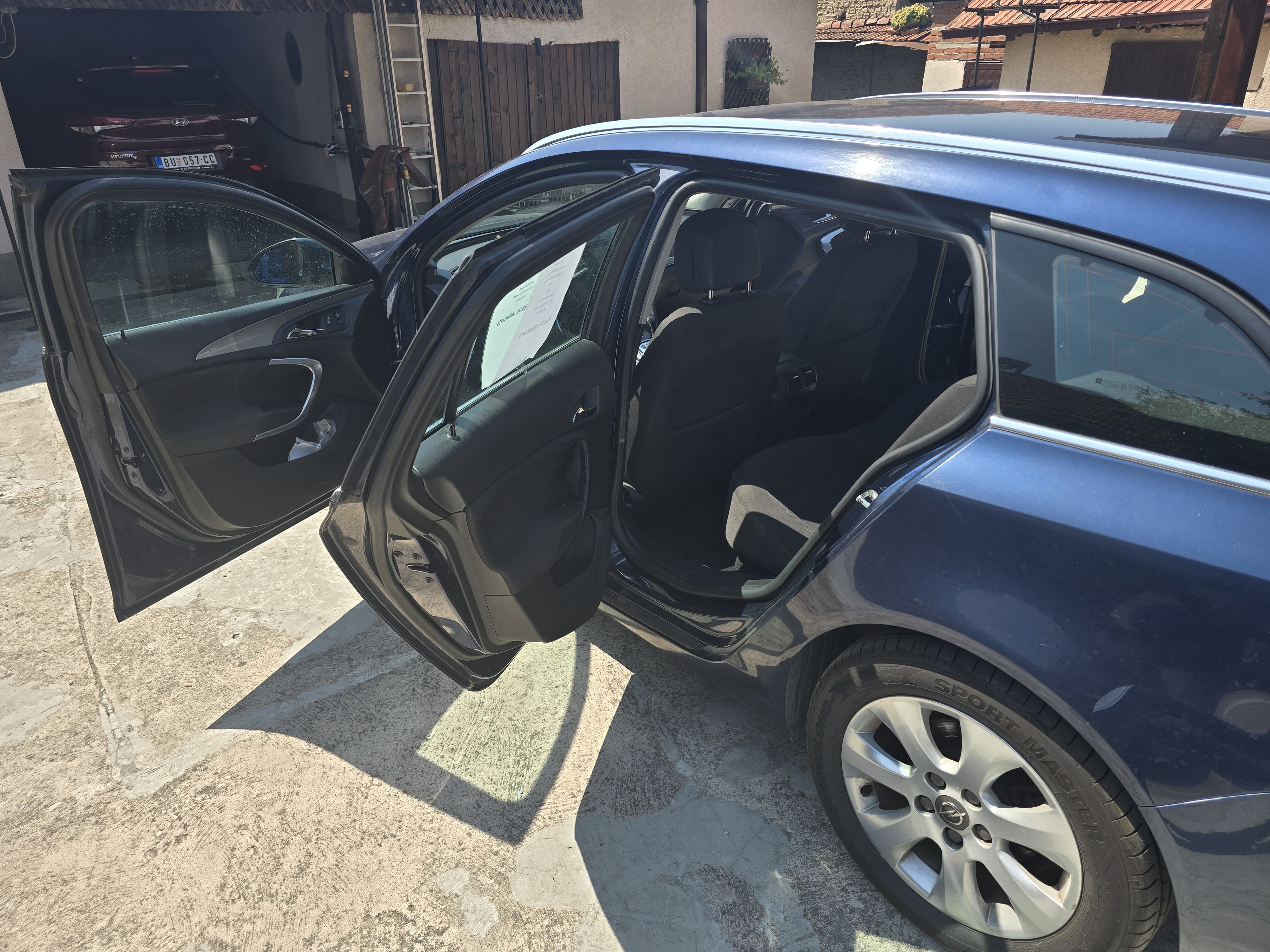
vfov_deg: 58.9
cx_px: 635
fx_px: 844
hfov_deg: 73.9
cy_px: 476
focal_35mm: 23
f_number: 1.7
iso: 12
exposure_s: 1/427
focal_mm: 6.3
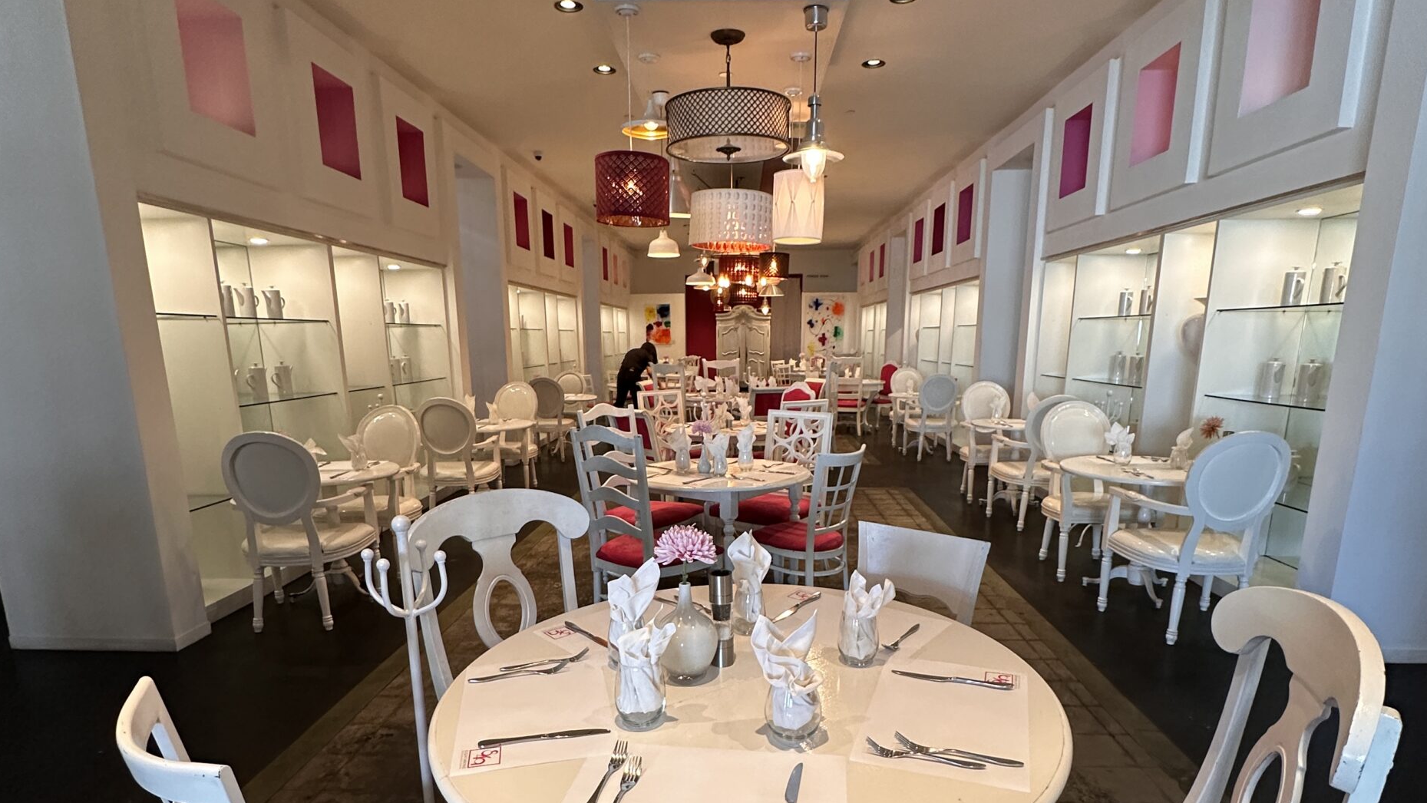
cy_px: 524
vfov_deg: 52.7
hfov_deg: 83.8
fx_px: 795
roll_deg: +0.4
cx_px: 709
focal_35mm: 21
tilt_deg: -12.8
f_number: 2.2
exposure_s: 1/60
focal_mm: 2.22
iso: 200
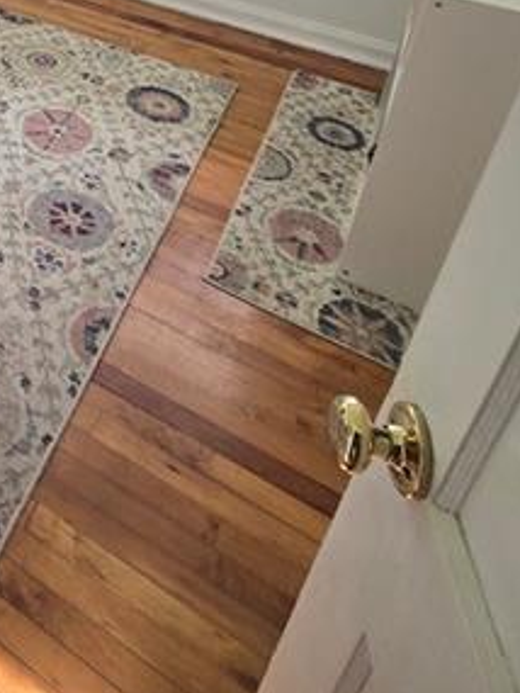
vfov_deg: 42.0
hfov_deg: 32.3
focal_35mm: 35
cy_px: -63
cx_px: -131
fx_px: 701
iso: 100
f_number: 2.2
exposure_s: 1/60
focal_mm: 2.2
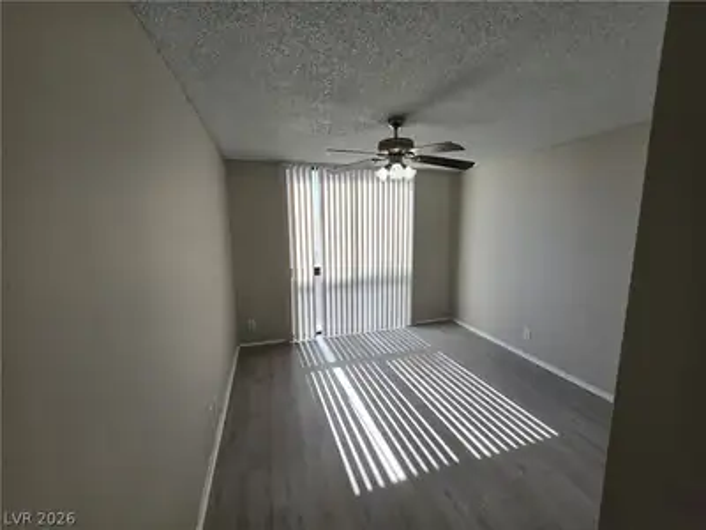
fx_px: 265
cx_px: 353
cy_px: 265
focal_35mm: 13
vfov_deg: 89.9
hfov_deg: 106.2
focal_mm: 2.2
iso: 40
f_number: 1.9
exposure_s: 1/288
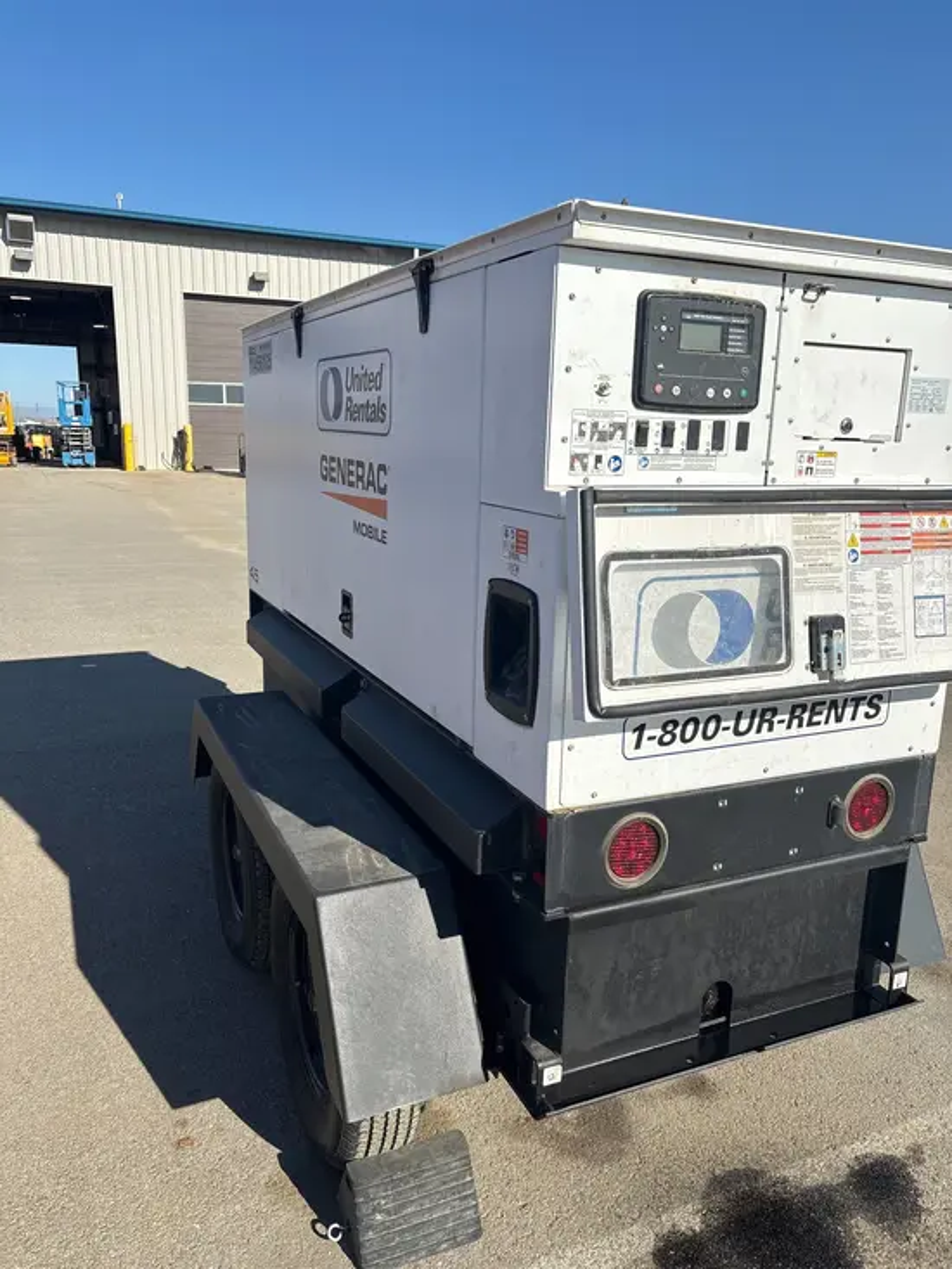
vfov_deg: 67.3
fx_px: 953
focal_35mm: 26
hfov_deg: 53.1
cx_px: 476
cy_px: 634
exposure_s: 1/4854
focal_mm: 5.96
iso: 50
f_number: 1.6
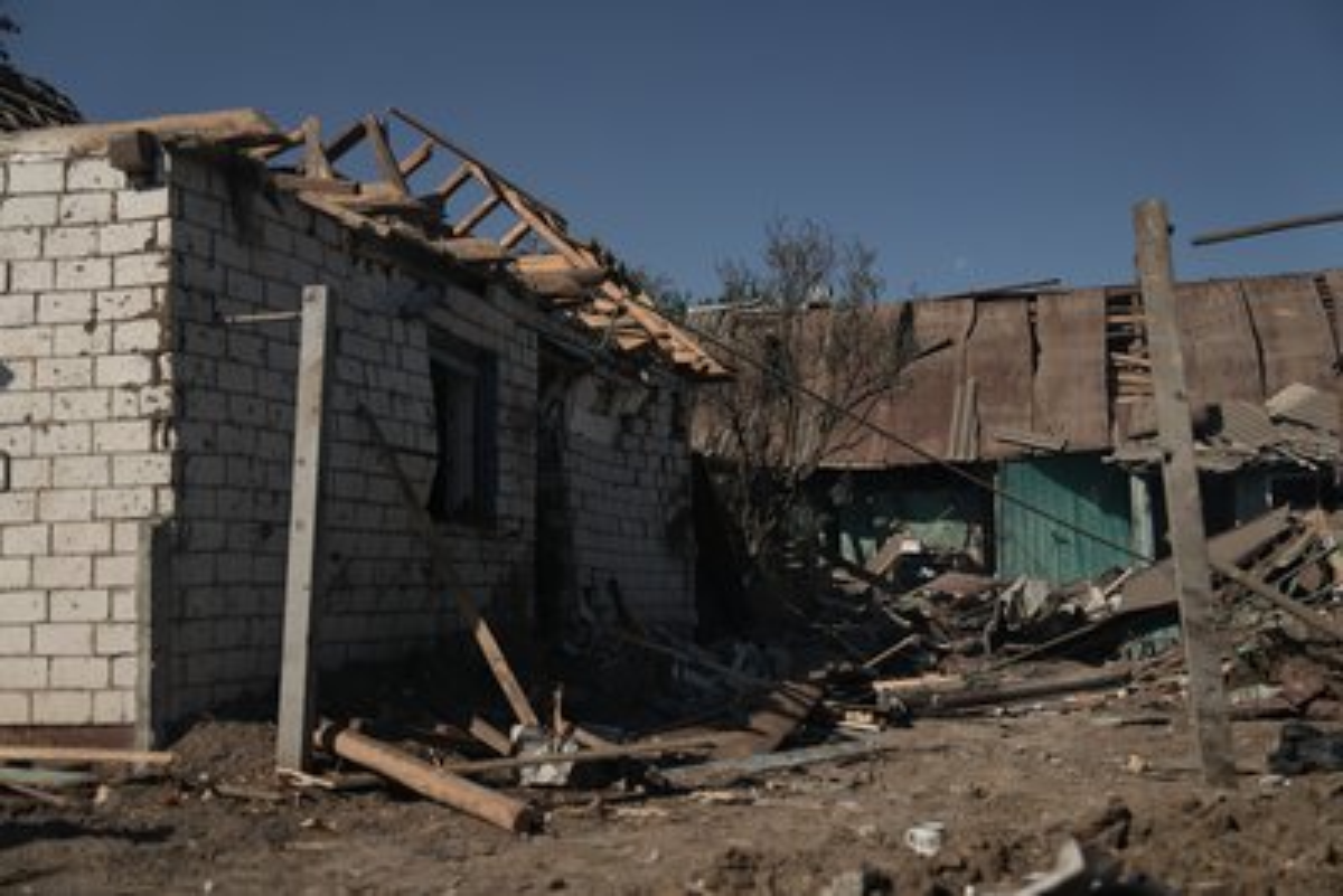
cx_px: 672
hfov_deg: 45.4
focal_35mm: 43
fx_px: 1605
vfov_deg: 31.2
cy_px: 448
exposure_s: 1/500
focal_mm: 43
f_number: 2.8
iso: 80
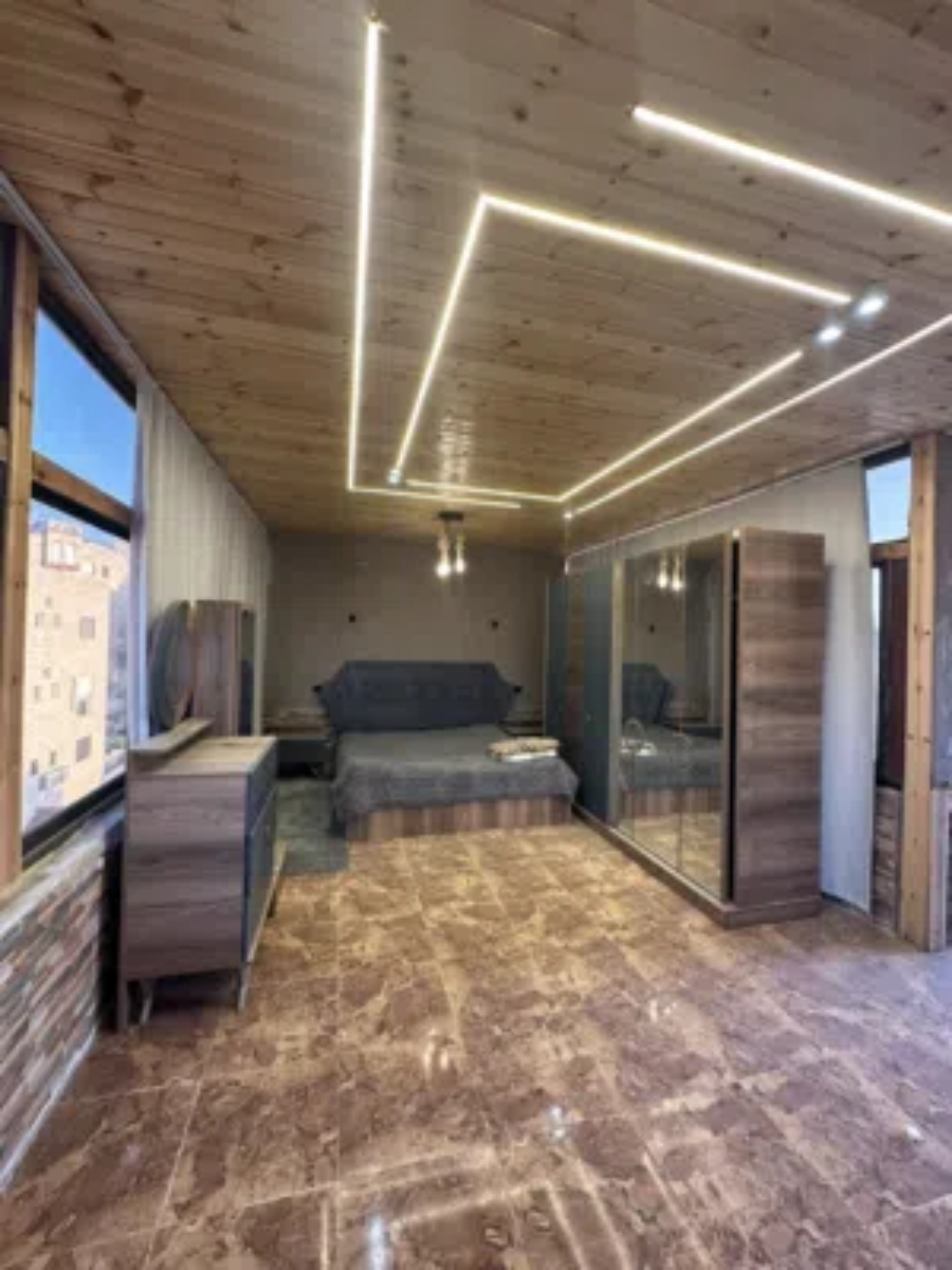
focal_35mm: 14
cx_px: 476
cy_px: 635
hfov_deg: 85.7
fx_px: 513
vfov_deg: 102.1
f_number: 2.2
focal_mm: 2.22
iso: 160
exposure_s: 1/50
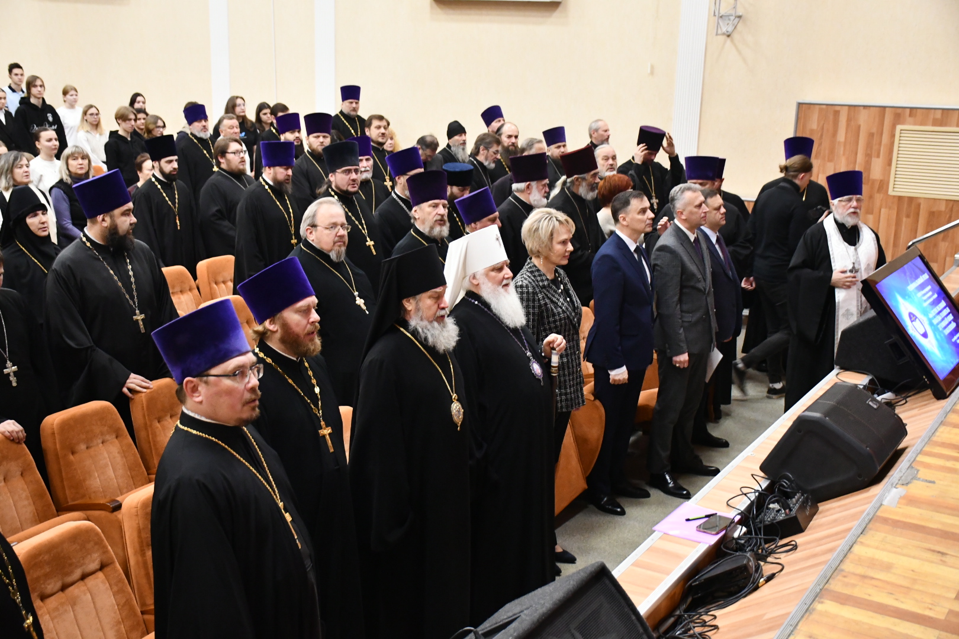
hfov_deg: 41.1
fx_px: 1279
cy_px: 320
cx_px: 480
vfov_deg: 28.1
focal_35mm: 48
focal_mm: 32
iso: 4000
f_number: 4
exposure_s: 1/60
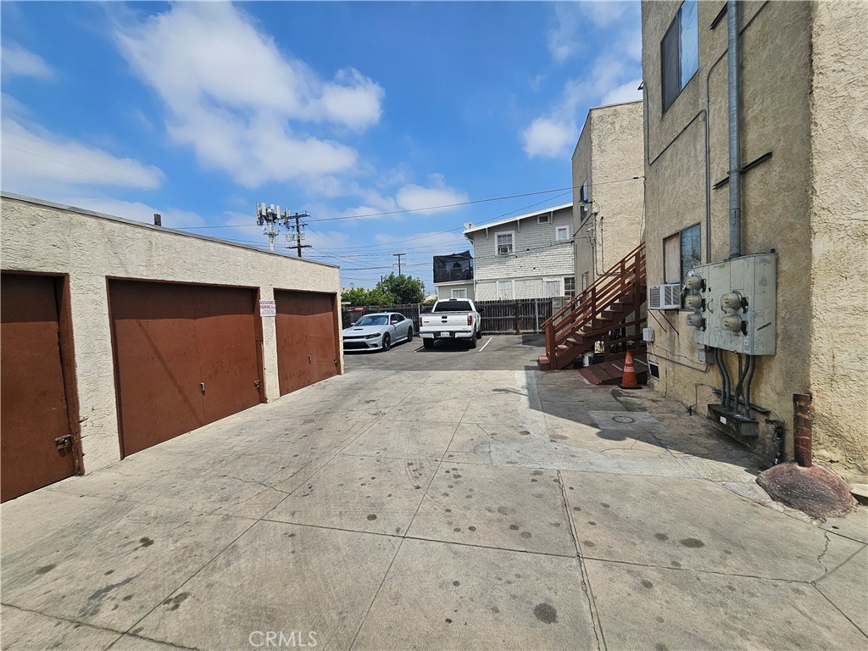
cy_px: 326
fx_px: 326
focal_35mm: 13
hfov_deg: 106.2
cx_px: 434
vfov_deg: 89.9
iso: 32
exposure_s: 1/2679
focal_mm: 1.7
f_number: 2.2
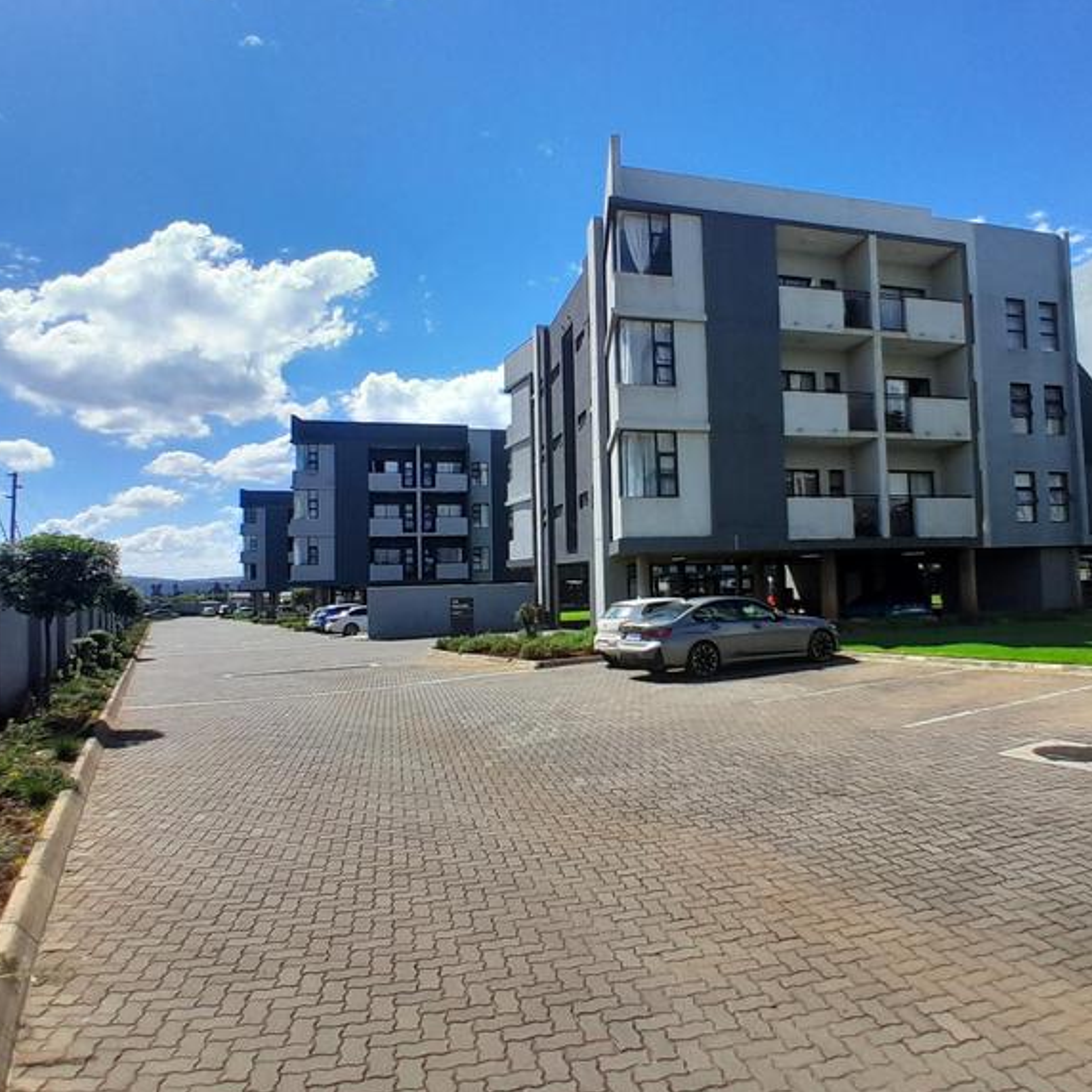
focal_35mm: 21
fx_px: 749
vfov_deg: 72.1
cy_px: 527
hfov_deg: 71.9
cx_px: 611
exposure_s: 1/1931
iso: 40
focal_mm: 1.46
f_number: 2.2
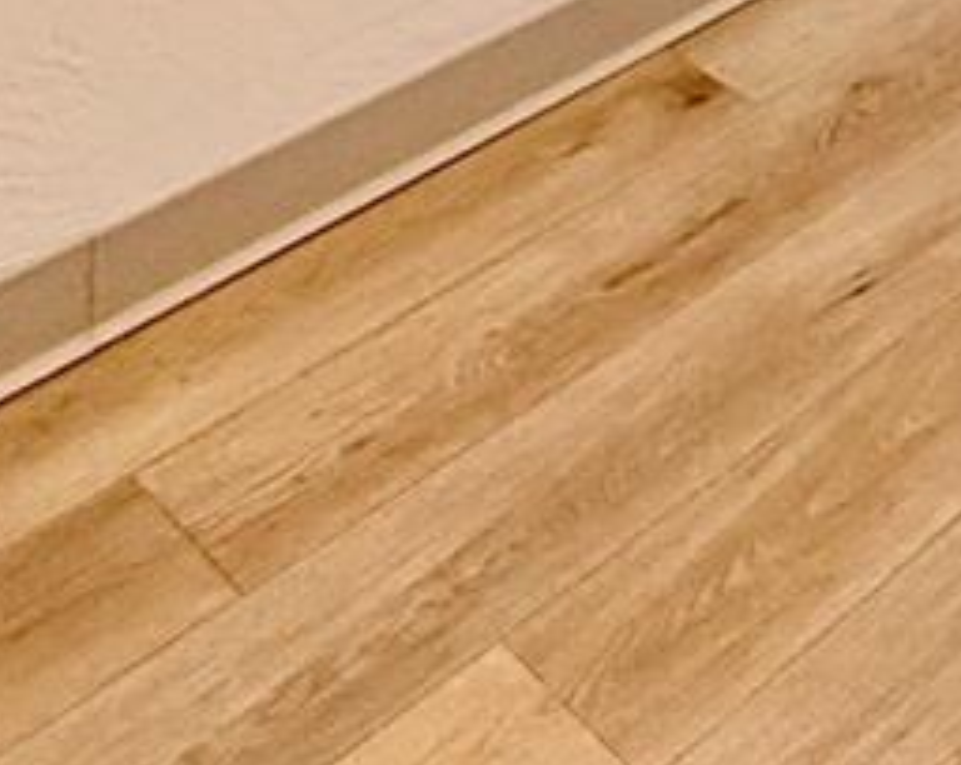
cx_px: 1175
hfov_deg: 22.7
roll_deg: -2.8
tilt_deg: -1.9
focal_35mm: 77
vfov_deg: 13.6
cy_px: -1132
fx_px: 2187
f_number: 2.2
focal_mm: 2.22
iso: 200
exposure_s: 1/120
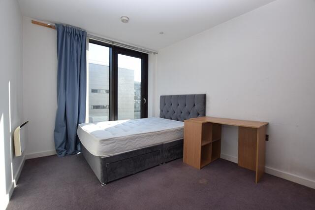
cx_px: 158
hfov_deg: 100.4
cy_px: 105
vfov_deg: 77.3
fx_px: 131
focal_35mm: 15
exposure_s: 1/250
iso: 360
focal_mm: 10
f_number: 8
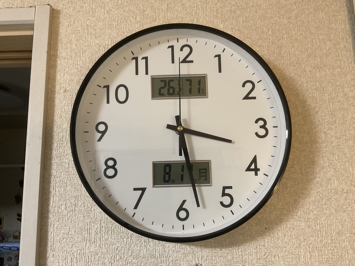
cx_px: 178
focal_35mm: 29
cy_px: 133
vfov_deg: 48.2
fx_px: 297
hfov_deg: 61.7
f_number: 1.8
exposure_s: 1/50
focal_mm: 3
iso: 160
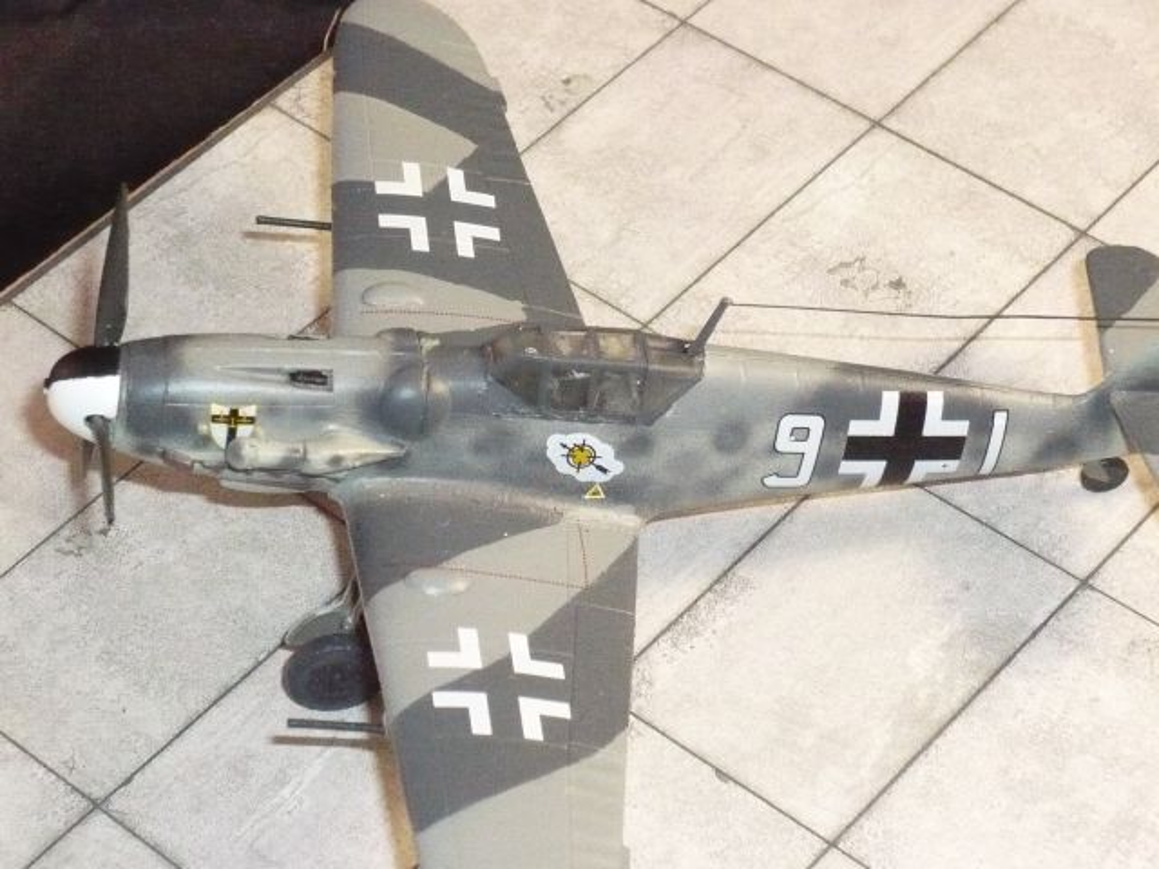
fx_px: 3449
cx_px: 580
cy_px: 434
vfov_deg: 14.4
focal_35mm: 103
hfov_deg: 19.1
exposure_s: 1/30
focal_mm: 14.1
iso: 1250
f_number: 5.2
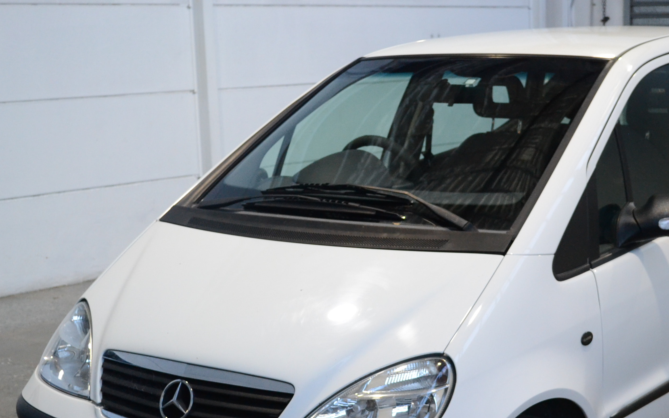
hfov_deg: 30.0
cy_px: 309
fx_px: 1240
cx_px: 441
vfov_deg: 19.0
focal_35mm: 68
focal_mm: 32
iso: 1600
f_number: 4.8
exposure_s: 1/250
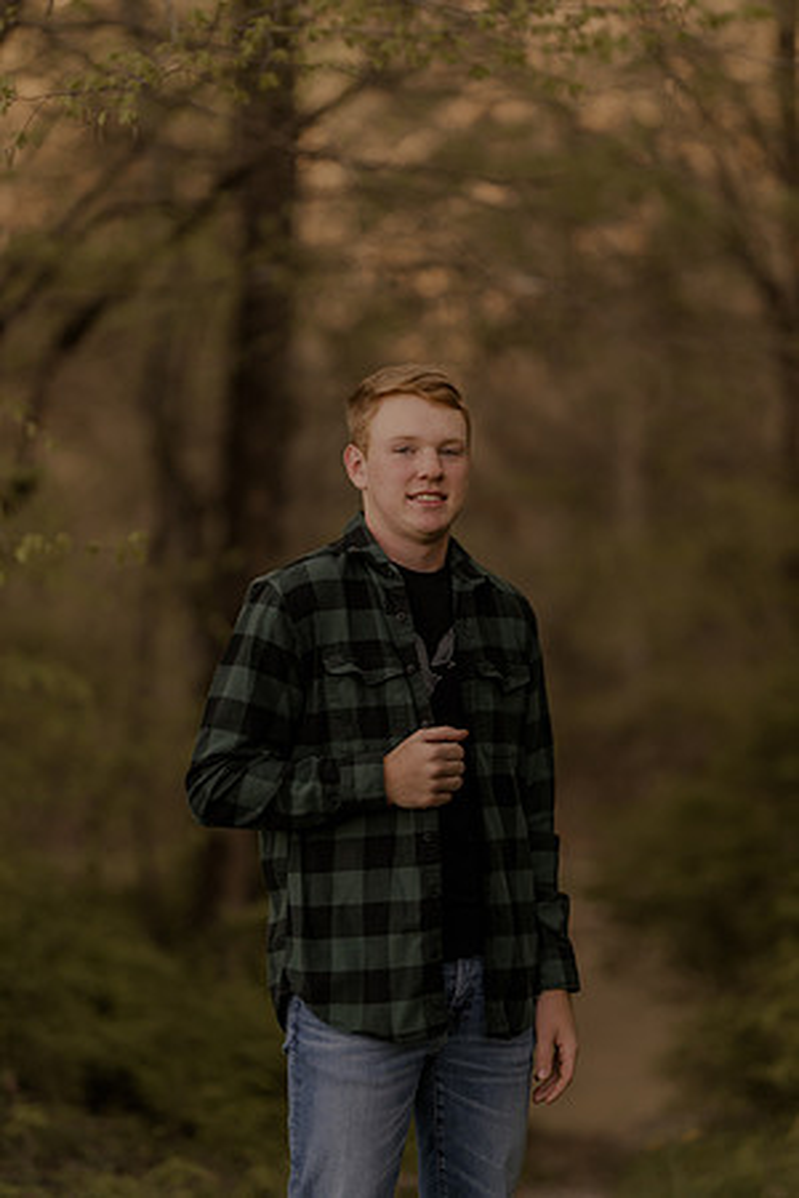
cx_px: 400
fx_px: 2830
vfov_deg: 23.9
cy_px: 599
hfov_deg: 16.1
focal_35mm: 85
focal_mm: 85
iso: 250
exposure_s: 1/800
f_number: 1.4
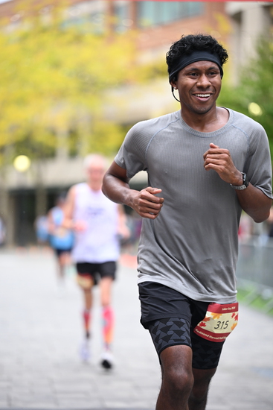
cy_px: 205
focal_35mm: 135
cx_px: 136
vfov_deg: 15.2
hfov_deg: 10.2
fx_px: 1535
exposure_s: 1/1600
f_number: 2.8
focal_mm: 135
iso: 1250
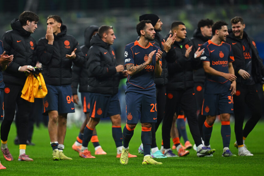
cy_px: 80
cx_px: 113
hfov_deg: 4.5
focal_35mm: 460
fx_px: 3374
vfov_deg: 3.0
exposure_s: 1/1600
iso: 1600
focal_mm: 400
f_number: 2.8
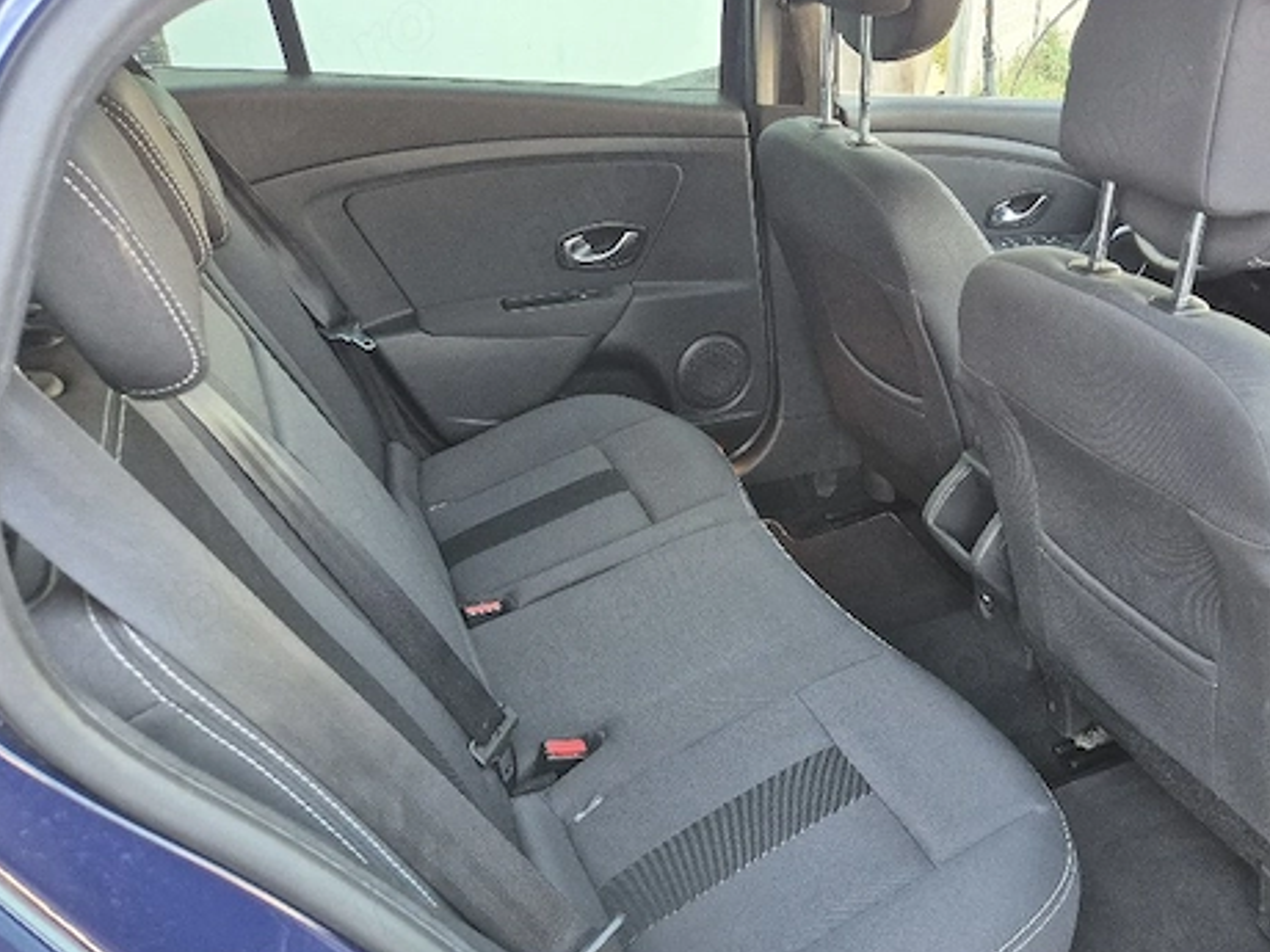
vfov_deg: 46.5
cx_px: 795
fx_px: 1101
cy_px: 577
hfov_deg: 59.2
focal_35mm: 30
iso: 250
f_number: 1.8
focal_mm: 5.4
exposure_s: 1/100
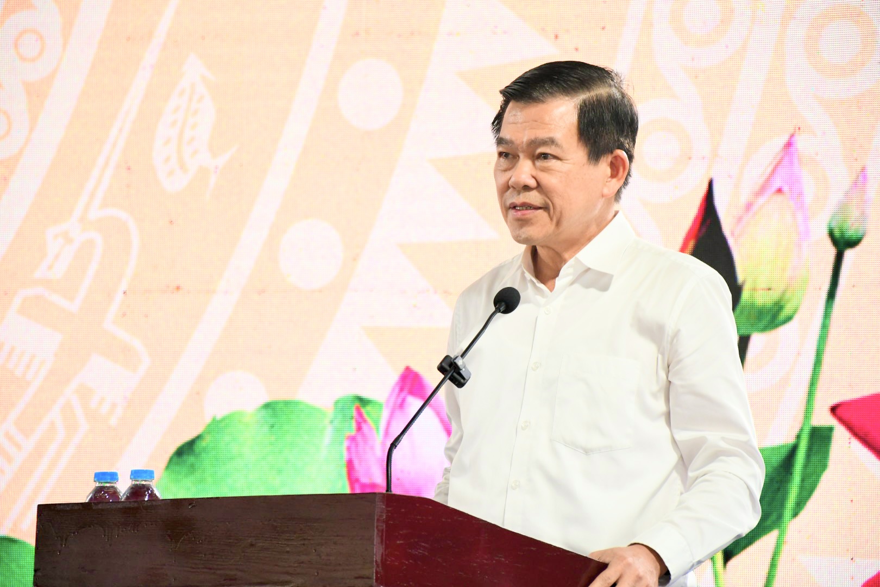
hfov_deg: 9.8
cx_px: 440
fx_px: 5133
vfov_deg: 6.5
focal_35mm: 210
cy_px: 294
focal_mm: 140
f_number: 5.6
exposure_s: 1/80
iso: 1250
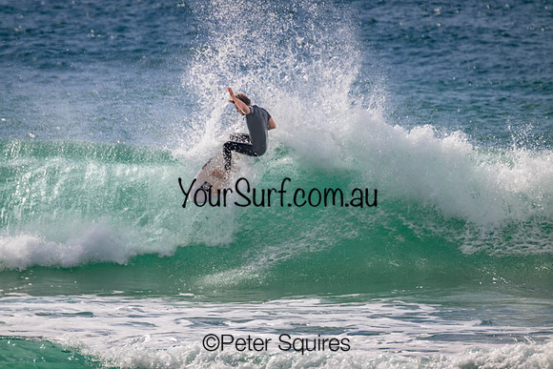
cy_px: 184
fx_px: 12291
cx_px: 276
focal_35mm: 800
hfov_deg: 2.6
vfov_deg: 1.7
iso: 640
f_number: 11
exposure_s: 1/2000
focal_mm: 800
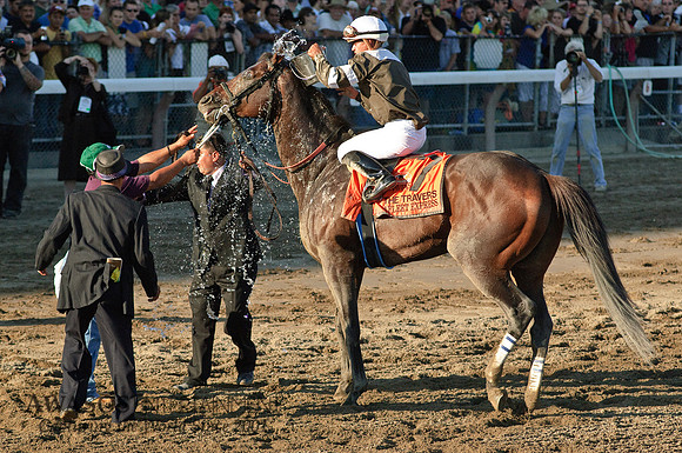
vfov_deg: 6.3
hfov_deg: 9.5
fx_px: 4115
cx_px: 341
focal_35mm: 218
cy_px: 226
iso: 640
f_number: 5.6
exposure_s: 1/2000
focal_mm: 145
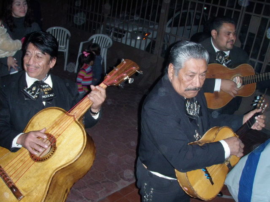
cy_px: 101
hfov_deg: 49.0
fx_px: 296
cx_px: 135
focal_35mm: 38
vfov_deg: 37.7
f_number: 3.5
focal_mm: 6.7
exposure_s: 1/250
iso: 320
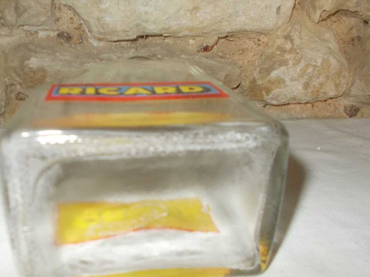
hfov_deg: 53.5
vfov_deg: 41.7
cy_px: 157
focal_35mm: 34
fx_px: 363
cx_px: 144
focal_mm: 4.6
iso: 200
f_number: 3.2
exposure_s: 1/25
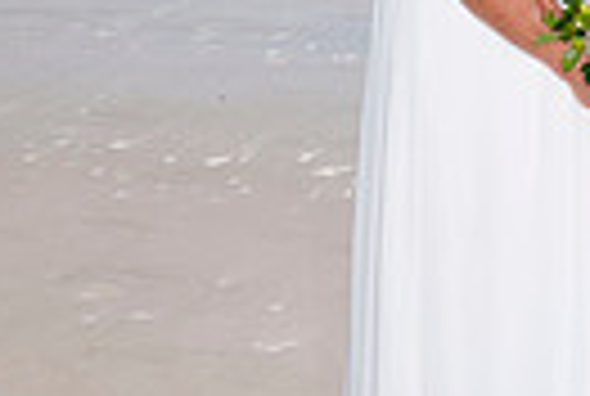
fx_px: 1856
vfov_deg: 12.1
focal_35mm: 113
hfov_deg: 17.7
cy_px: 27
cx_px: 574
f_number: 13
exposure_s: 1/250
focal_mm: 22
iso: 100
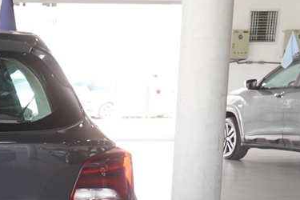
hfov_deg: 18.4
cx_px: -101
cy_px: 219
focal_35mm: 102
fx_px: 853
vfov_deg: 13.1
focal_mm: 25
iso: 200
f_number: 3.2
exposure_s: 1/40
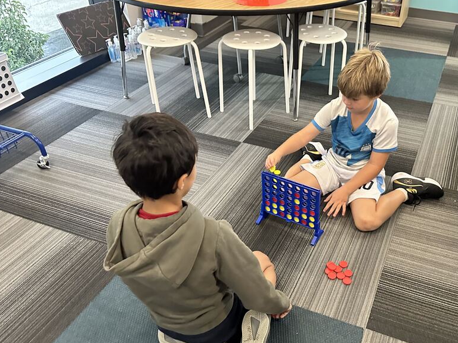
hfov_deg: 55.8
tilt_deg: -37.9
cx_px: 299
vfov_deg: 44.0
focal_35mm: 32
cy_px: 201
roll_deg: -0.6
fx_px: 423
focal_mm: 6.86
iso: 800
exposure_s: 1/59
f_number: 1.78
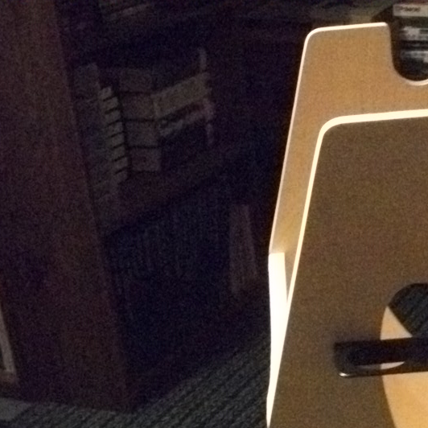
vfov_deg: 24.7
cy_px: 379
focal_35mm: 68
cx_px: 389
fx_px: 951
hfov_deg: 24.6
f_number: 2.9
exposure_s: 1/30
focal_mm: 5.7
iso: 1000
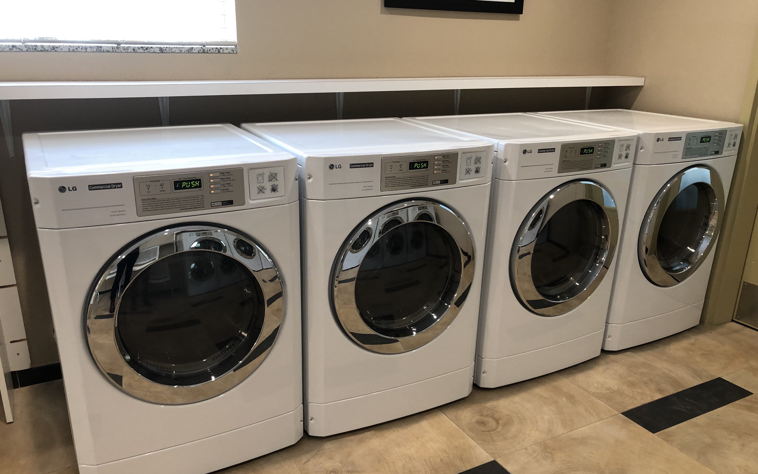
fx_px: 620
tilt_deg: -18.4
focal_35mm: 30
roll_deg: +0.4
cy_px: 268
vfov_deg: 41.8
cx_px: 379
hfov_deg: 62.9
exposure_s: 1/20
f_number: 1.8
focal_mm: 4
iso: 40
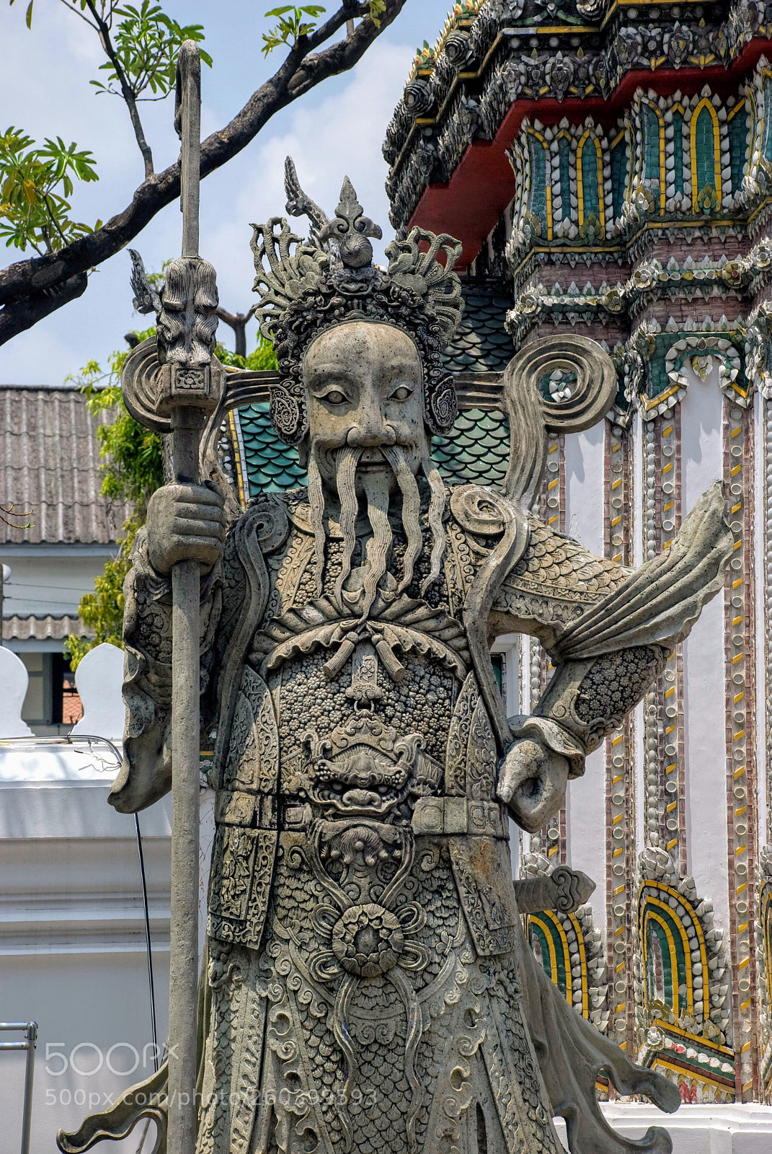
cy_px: 577
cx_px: 386
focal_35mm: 112
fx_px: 3608
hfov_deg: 12.2
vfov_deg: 18.2
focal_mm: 75
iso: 160
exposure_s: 1/800
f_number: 7.1
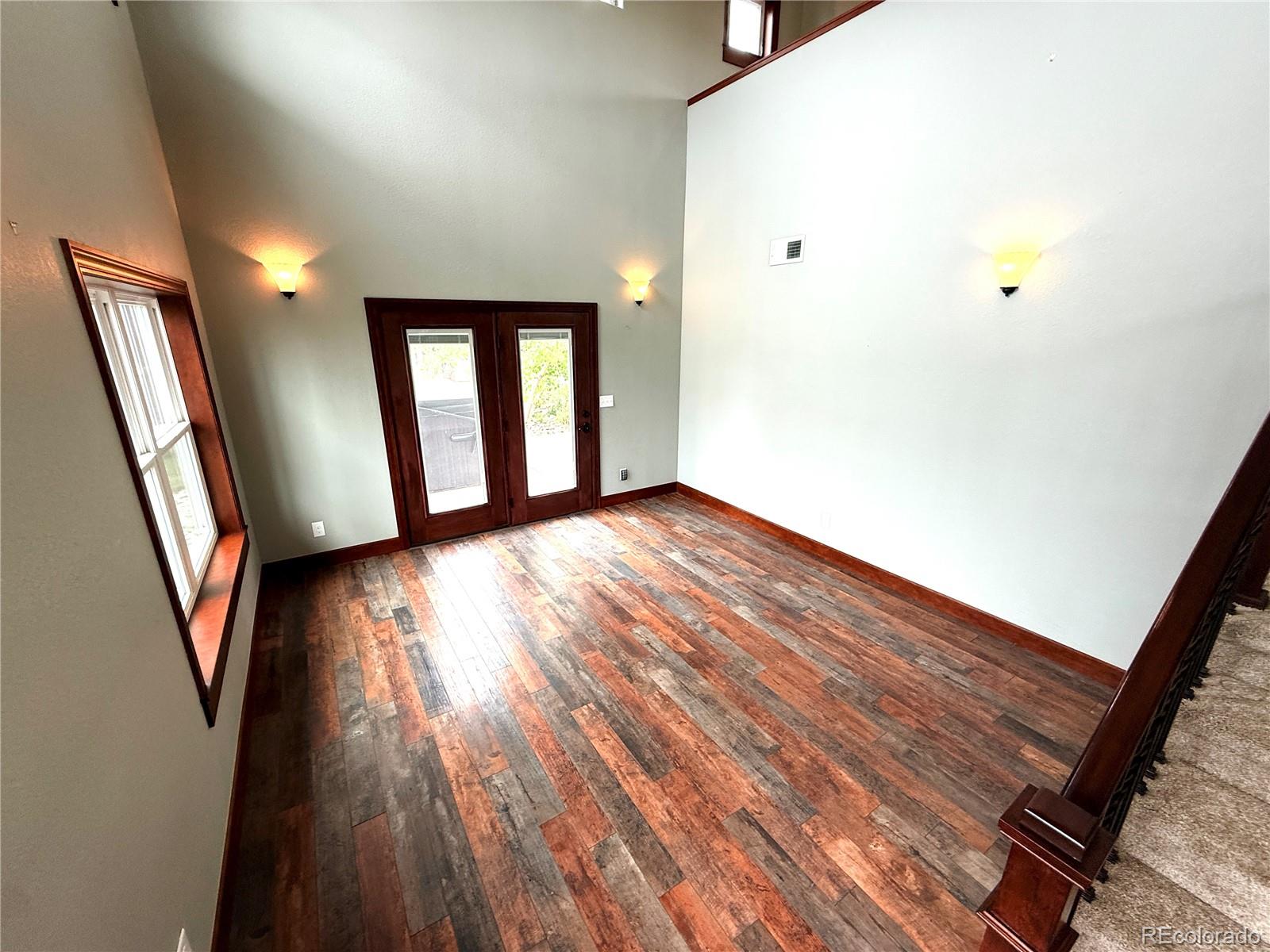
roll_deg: +0.6
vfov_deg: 85.7
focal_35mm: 14
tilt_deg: -15.8
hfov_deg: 102.1
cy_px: 476
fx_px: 514
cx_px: 635
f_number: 2.2
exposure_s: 1/120
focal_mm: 2.22
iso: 125
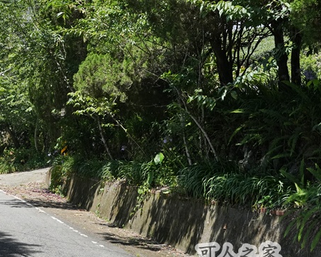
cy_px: 61
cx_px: -1
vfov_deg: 19.1
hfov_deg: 23.0
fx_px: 757
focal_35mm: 80
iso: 1600
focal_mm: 37.3
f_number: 8
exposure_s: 1/2000
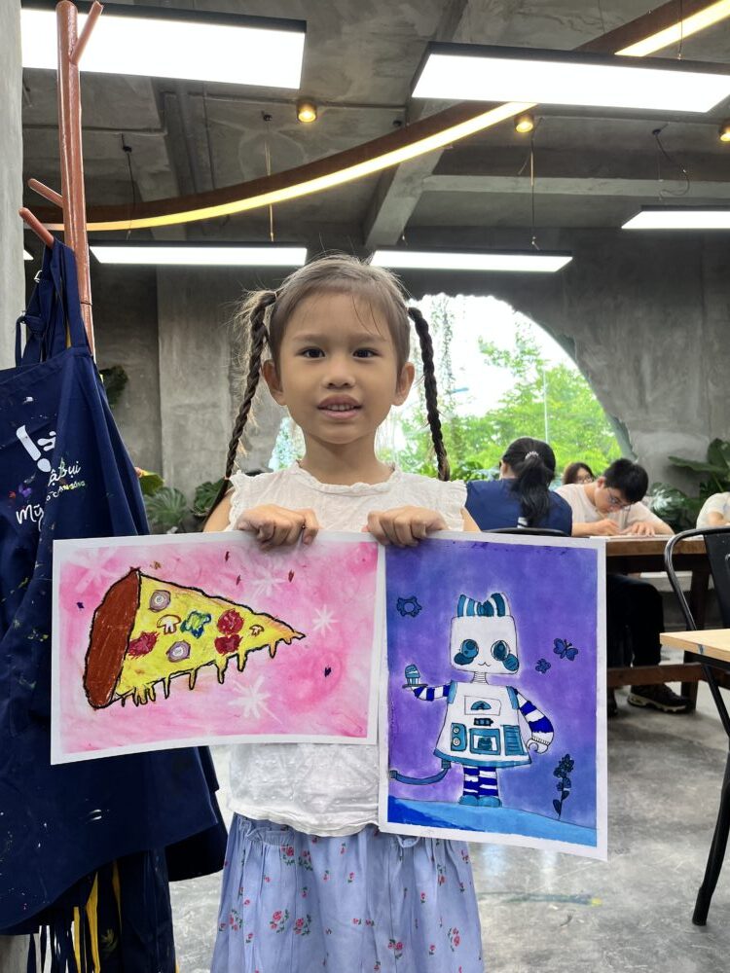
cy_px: 486
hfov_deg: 53.1
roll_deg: +2.4
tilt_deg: +1.5
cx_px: 365
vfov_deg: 67.3
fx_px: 731
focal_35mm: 26
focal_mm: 5.1
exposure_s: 1/100
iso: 40
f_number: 1.6
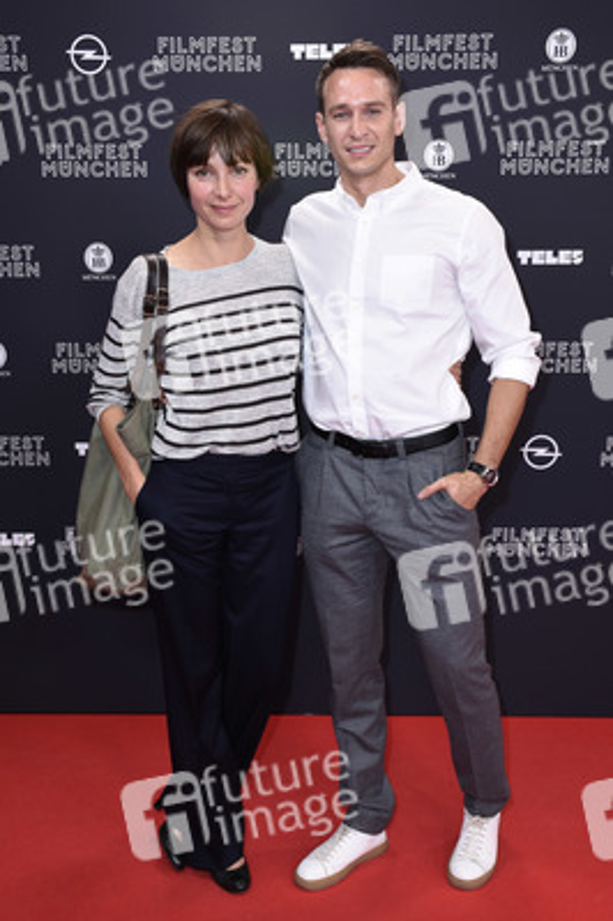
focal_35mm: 39
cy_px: 460
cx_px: 306
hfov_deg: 34.2
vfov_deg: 49.6
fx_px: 998
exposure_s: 1/100
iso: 400
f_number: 6.3
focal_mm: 26
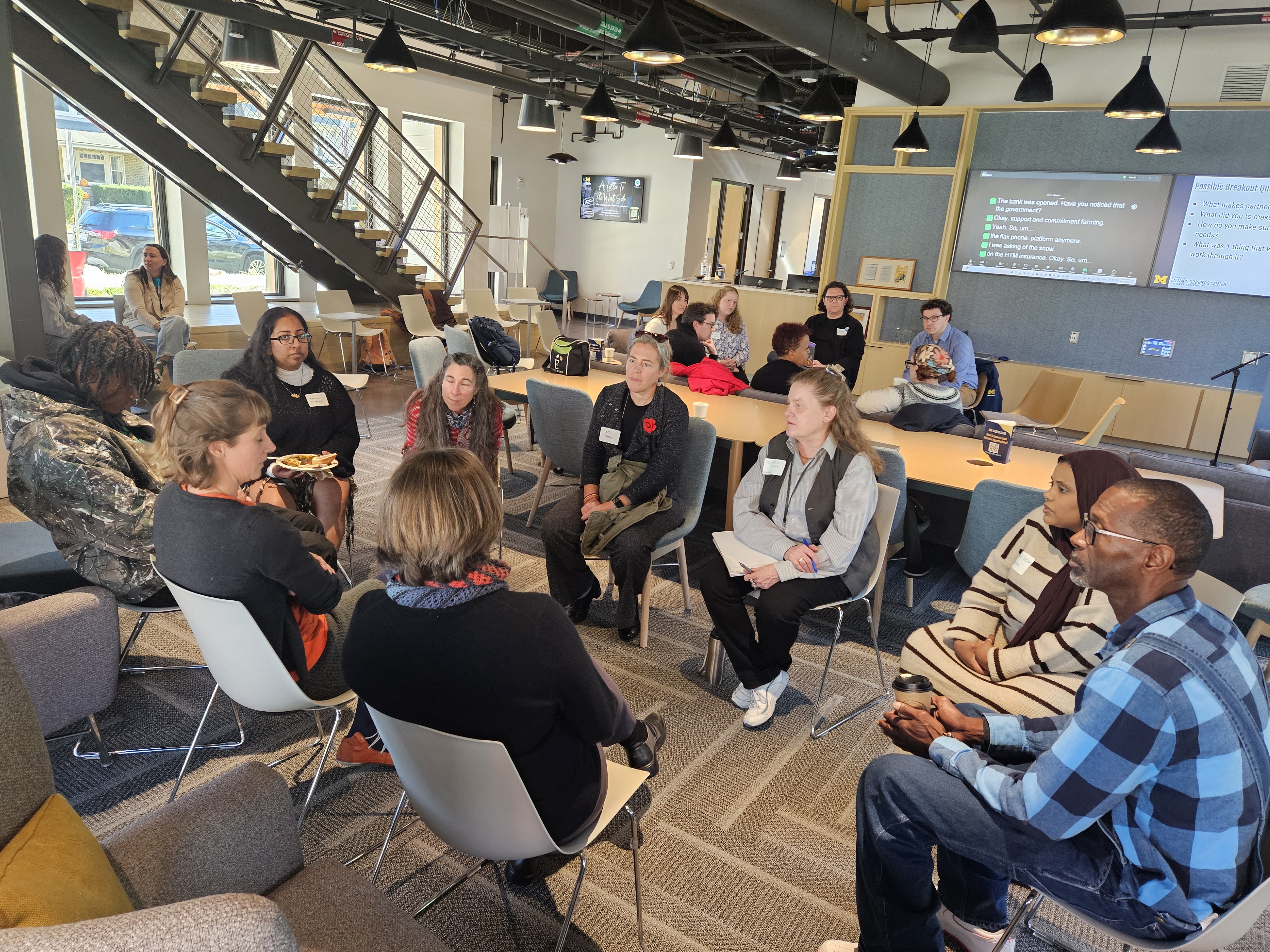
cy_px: 465
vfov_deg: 56.8
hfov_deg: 71.6
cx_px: 621
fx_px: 881
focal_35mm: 24
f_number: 1.8
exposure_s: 1/120
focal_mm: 5.4
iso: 400
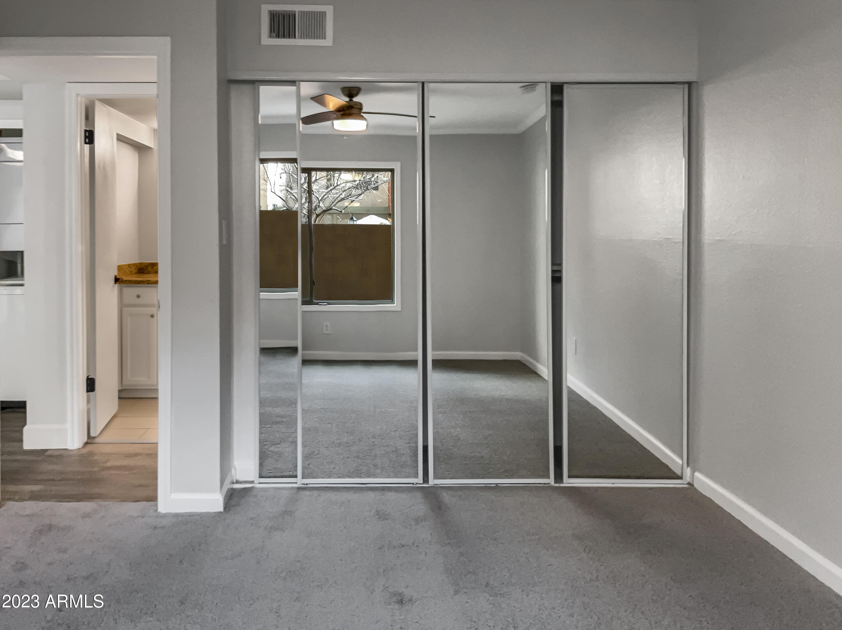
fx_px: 705
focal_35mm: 29
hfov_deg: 61.7
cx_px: 421
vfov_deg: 48.2
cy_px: 315
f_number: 1.8
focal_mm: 3
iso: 160
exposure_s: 1/60
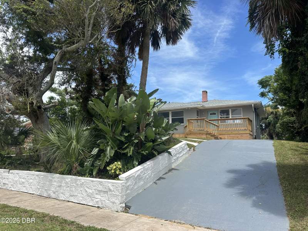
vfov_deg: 56.8
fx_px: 214
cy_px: 116
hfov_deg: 71.6
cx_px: 154
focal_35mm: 24
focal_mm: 6.86
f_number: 1.78
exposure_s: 1/4348
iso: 80
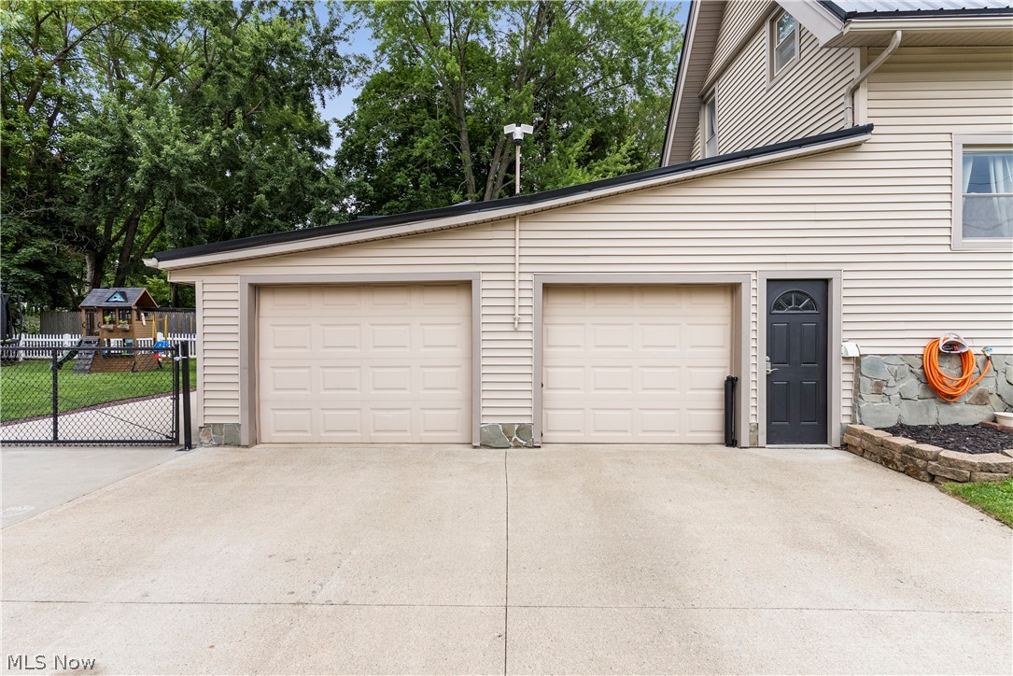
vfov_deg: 70.5
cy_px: 338
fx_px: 478
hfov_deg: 93.3
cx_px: 506
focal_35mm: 17
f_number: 6.7
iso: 1000
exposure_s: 1/60
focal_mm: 17
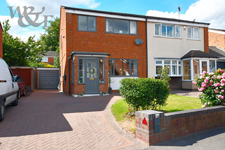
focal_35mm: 30
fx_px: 188
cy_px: 75
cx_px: 112
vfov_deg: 43.6
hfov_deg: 61.9
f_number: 8
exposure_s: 1/250
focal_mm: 20
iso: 160
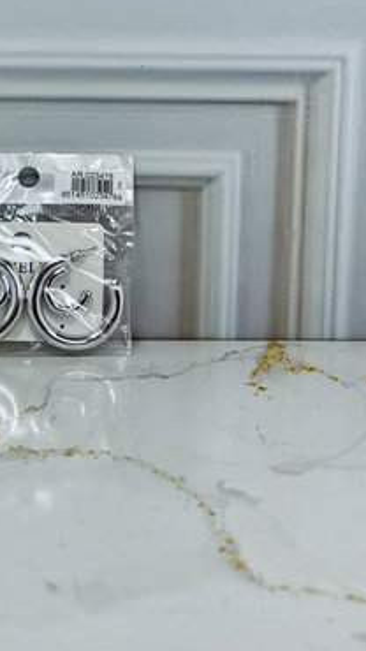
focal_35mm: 121
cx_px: 28
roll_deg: -1.0
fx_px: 2089
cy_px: 281
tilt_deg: -13.7
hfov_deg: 10.0
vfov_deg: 17.7
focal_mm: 9
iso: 50
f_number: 2.8
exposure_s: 1/100
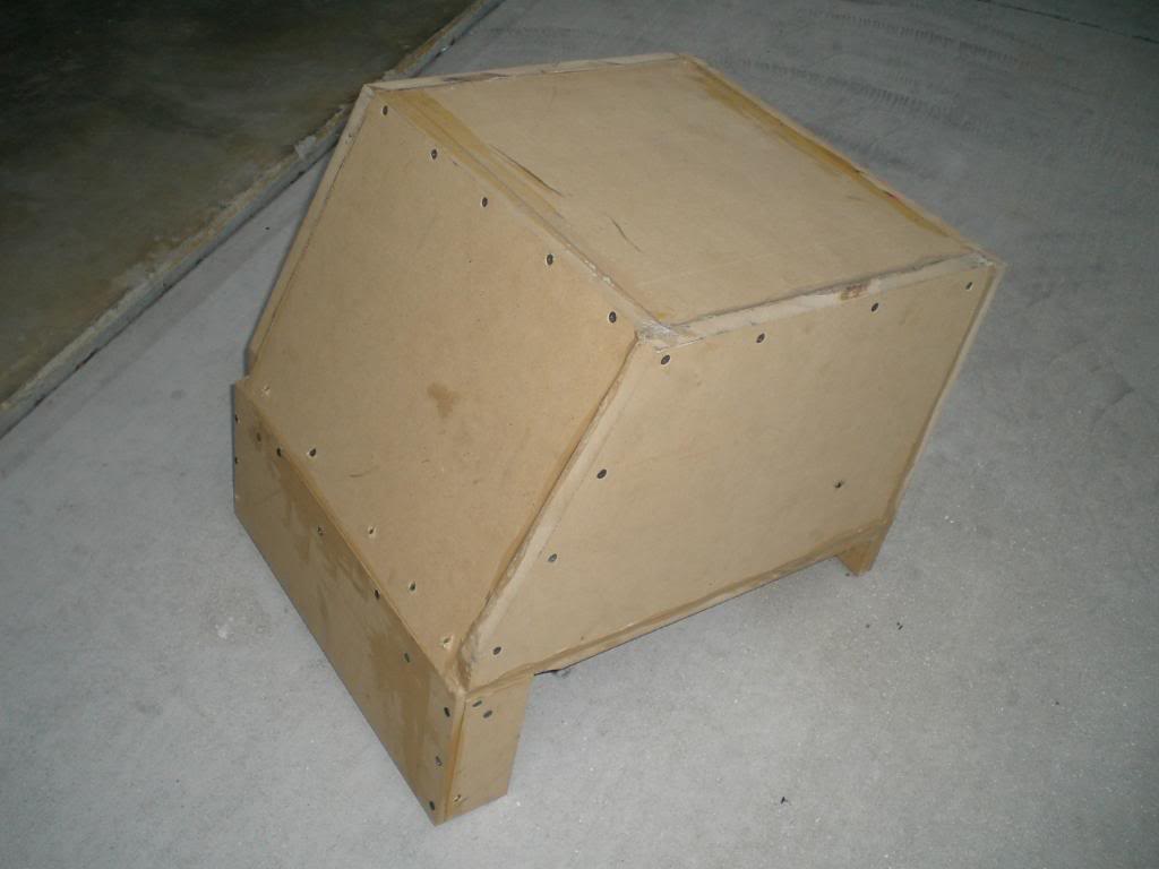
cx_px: 580
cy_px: 434
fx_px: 1272
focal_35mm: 38
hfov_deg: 49.0
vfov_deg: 37.7
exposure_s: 1/100
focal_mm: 6.3
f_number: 3.1
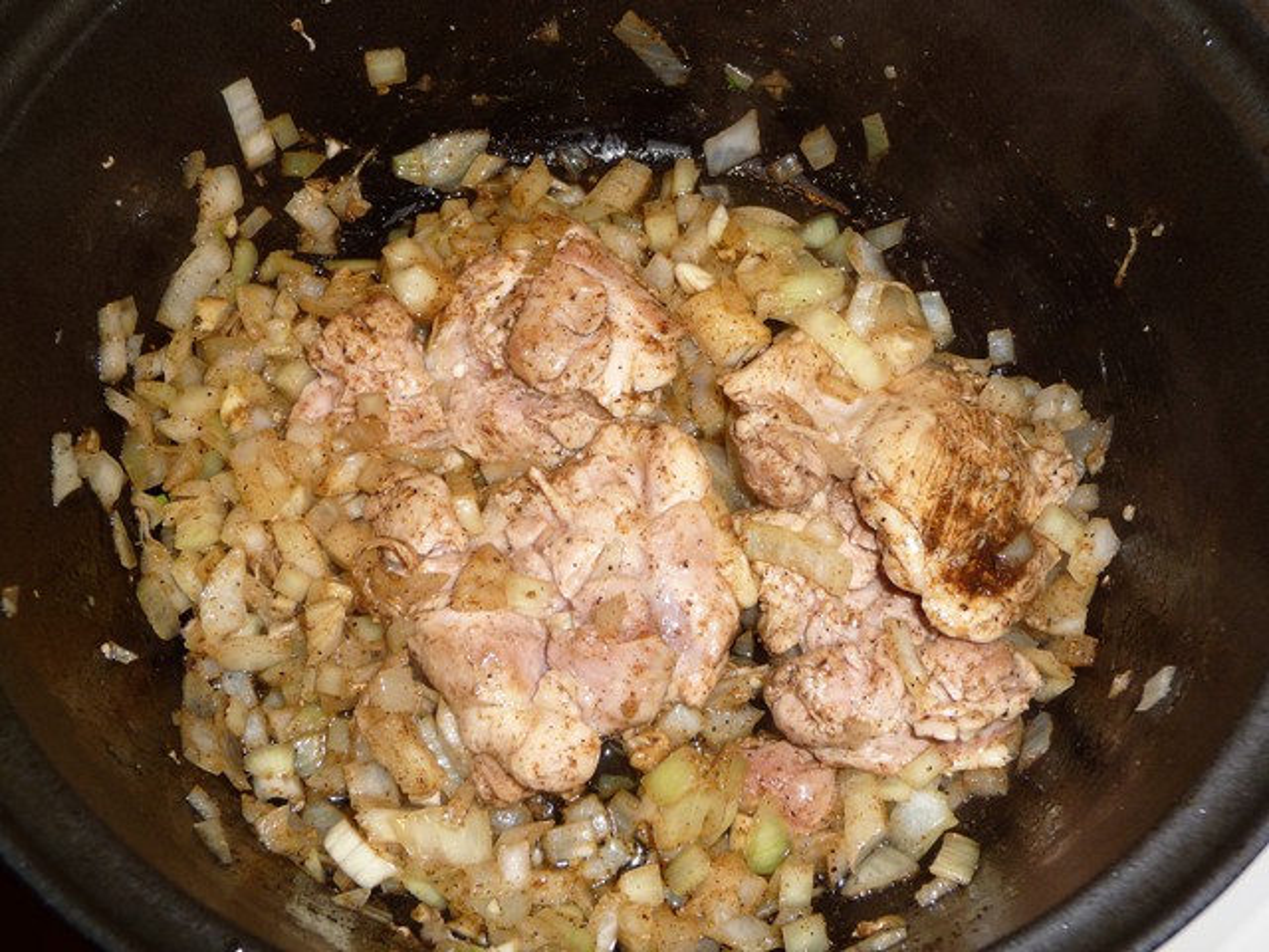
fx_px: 1246
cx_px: 634
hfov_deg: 54.0
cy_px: 476
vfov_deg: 41.8
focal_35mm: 34
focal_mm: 5.6
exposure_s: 1/30
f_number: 3.6
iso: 100
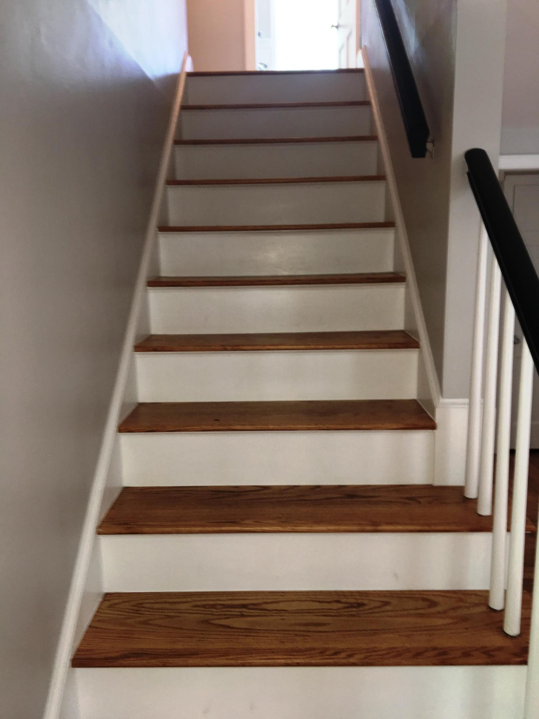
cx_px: 270
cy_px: 360
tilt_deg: -10.3
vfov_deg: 61.7
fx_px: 602
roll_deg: +0.5
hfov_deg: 48.2
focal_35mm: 29
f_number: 2.2
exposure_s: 1/30
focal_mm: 4.15
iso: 40
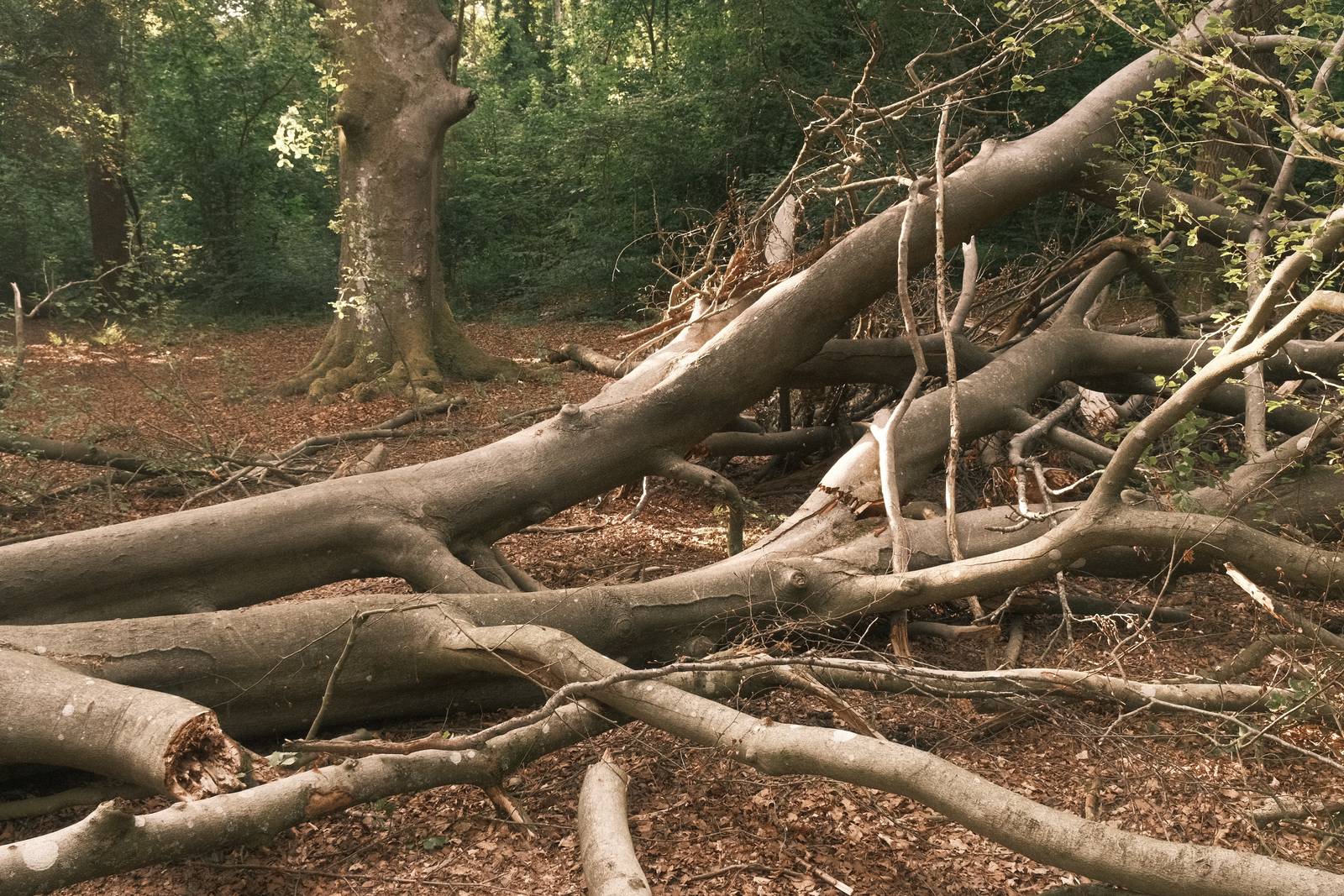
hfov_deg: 58.7
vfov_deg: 41.1
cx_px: 672
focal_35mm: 32
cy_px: 448
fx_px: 1195
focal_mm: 21.2
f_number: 8
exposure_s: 1/100
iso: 2500
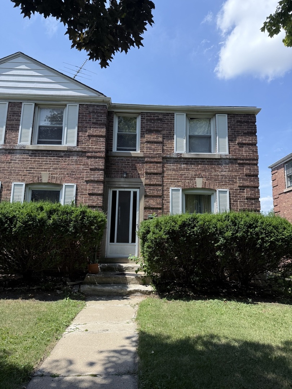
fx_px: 270
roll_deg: -1.1
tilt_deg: +10.7
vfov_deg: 71.6
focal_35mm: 24
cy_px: 194
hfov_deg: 56.8
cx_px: 146
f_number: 1.78
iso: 100
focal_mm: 6.76
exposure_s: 1/3953
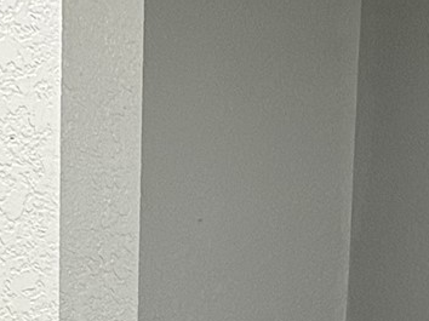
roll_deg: -0.1
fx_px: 1003
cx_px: 98
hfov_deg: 23.8
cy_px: 464
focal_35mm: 81
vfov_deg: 16.7
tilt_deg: -9.5
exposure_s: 1/60
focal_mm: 2.22
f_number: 2.2
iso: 320
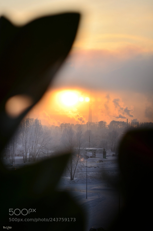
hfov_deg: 16.5
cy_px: 116
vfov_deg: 24.7
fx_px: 529
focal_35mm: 82
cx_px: 76
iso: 200
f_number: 6.3
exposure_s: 1/200
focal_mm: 55
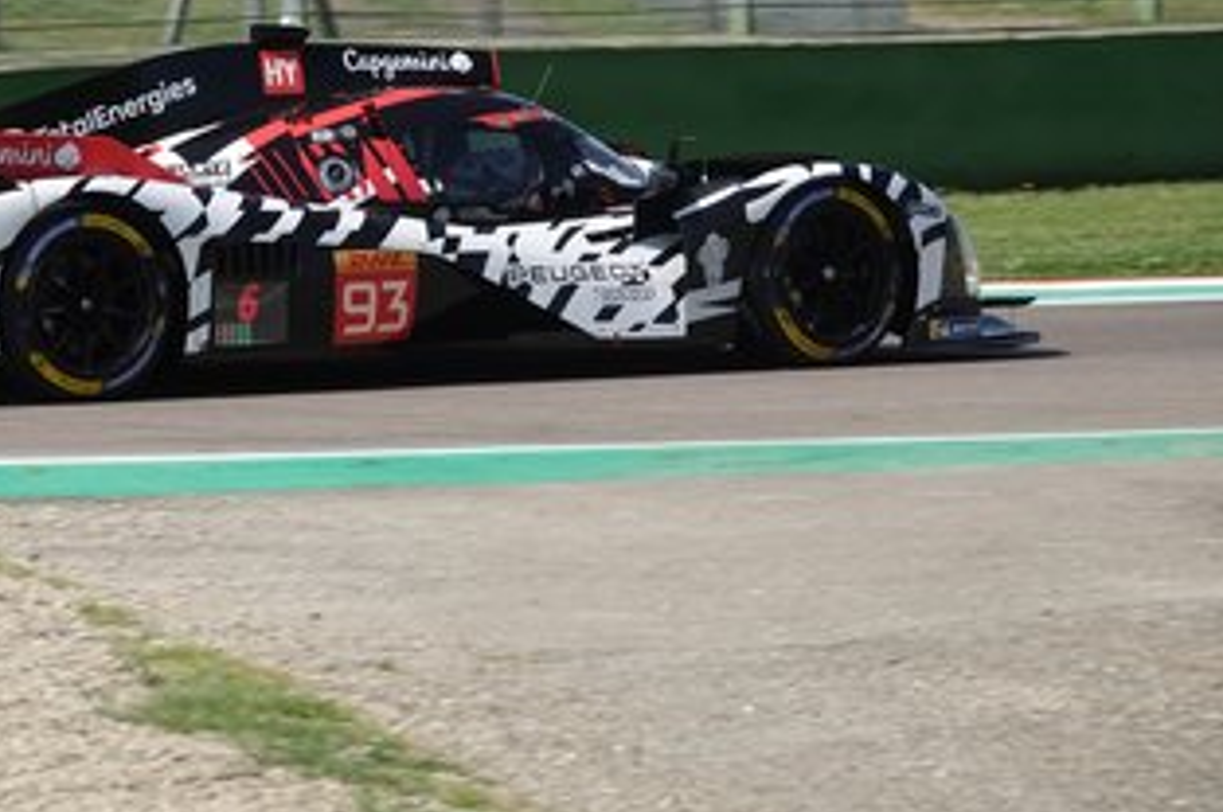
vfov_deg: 4.8
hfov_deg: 7.2
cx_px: 418
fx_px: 9774
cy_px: 301
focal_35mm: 288
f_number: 4
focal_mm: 73.24
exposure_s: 1/1000
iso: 100
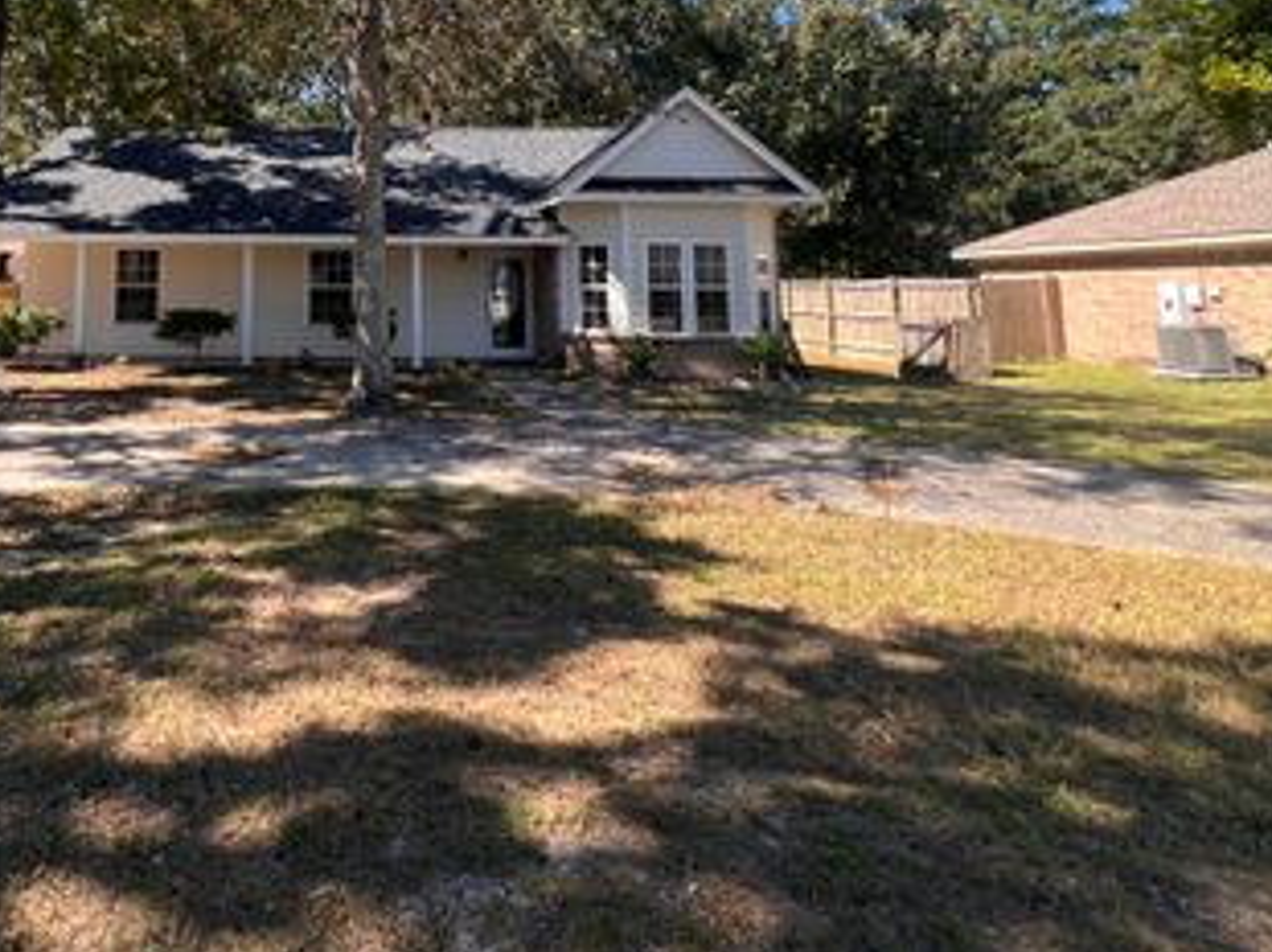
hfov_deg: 74.3
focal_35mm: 21
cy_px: 203
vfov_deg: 58.9
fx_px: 771
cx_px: 345
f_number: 1.8
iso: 32
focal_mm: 1.57
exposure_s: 1/319
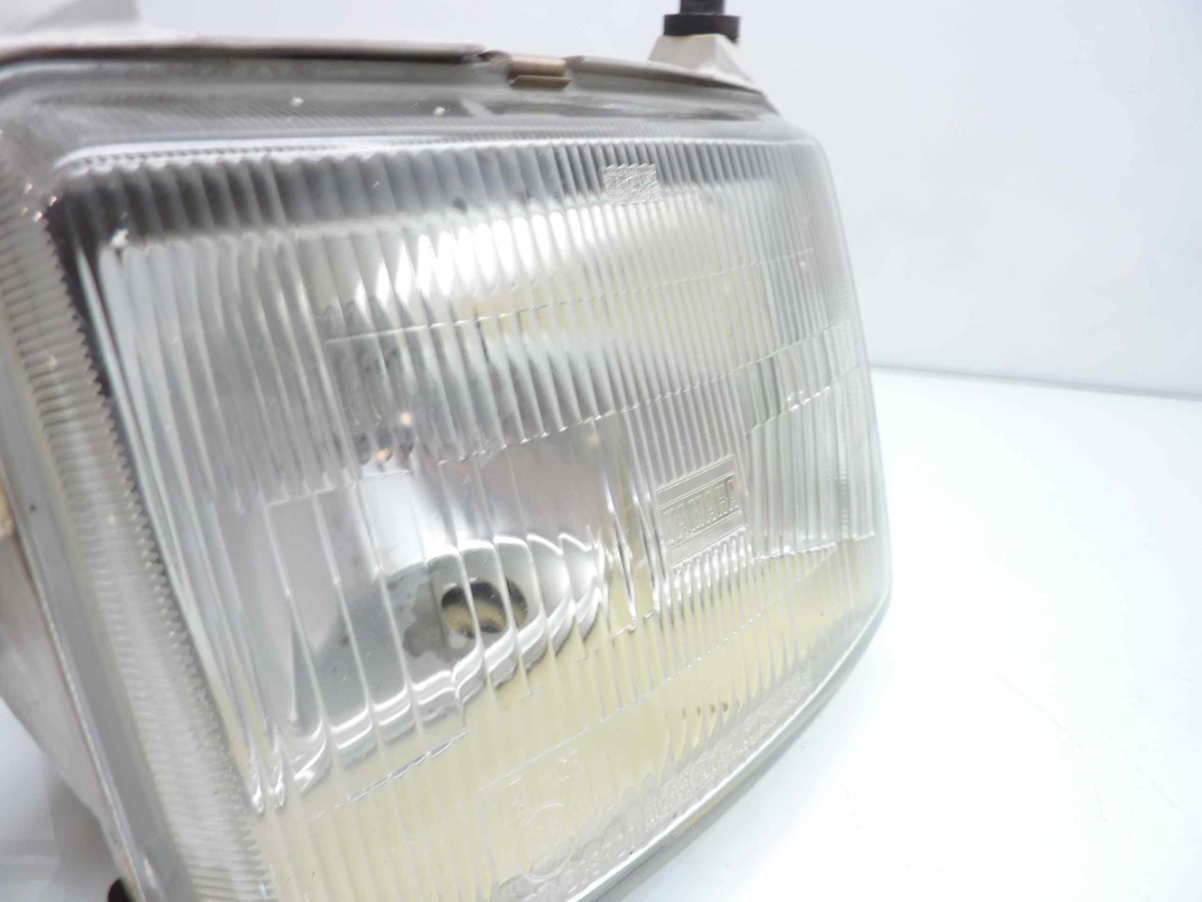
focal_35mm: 25
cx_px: 601
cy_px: 451
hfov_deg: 69.4
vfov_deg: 54.9
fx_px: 868
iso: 80
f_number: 3.3
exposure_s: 1/8
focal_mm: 4.1
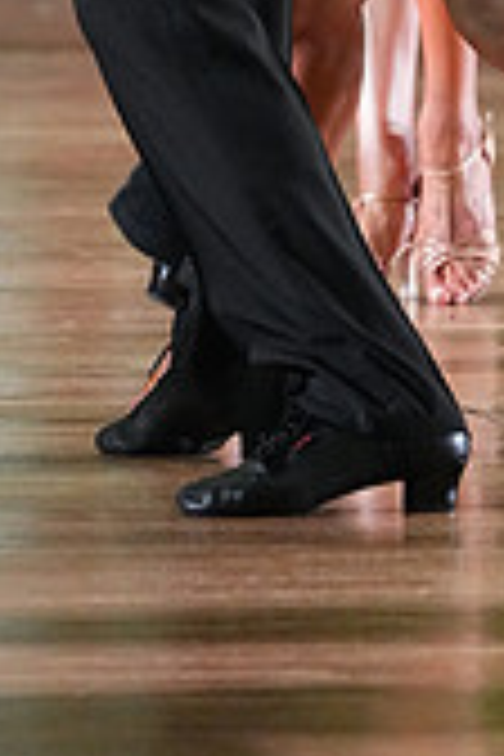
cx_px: 353
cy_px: -464
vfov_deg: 3.0
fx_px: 14531
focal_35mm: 692
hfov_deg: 2.0
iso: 8000
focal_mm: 200
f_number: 5
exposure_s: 1/400
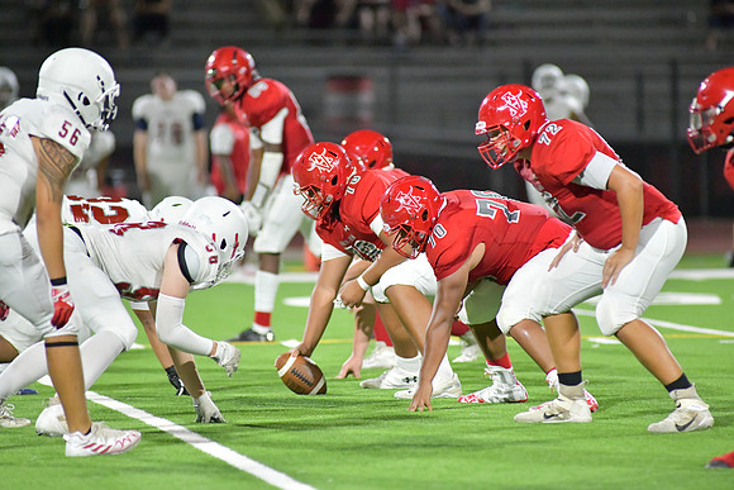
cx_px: 367
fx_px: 6118
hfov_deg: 6.9
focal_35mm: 300
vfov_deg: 4.6
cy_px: 245
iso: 12800
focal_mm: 300
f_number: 4
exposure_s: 1/1250
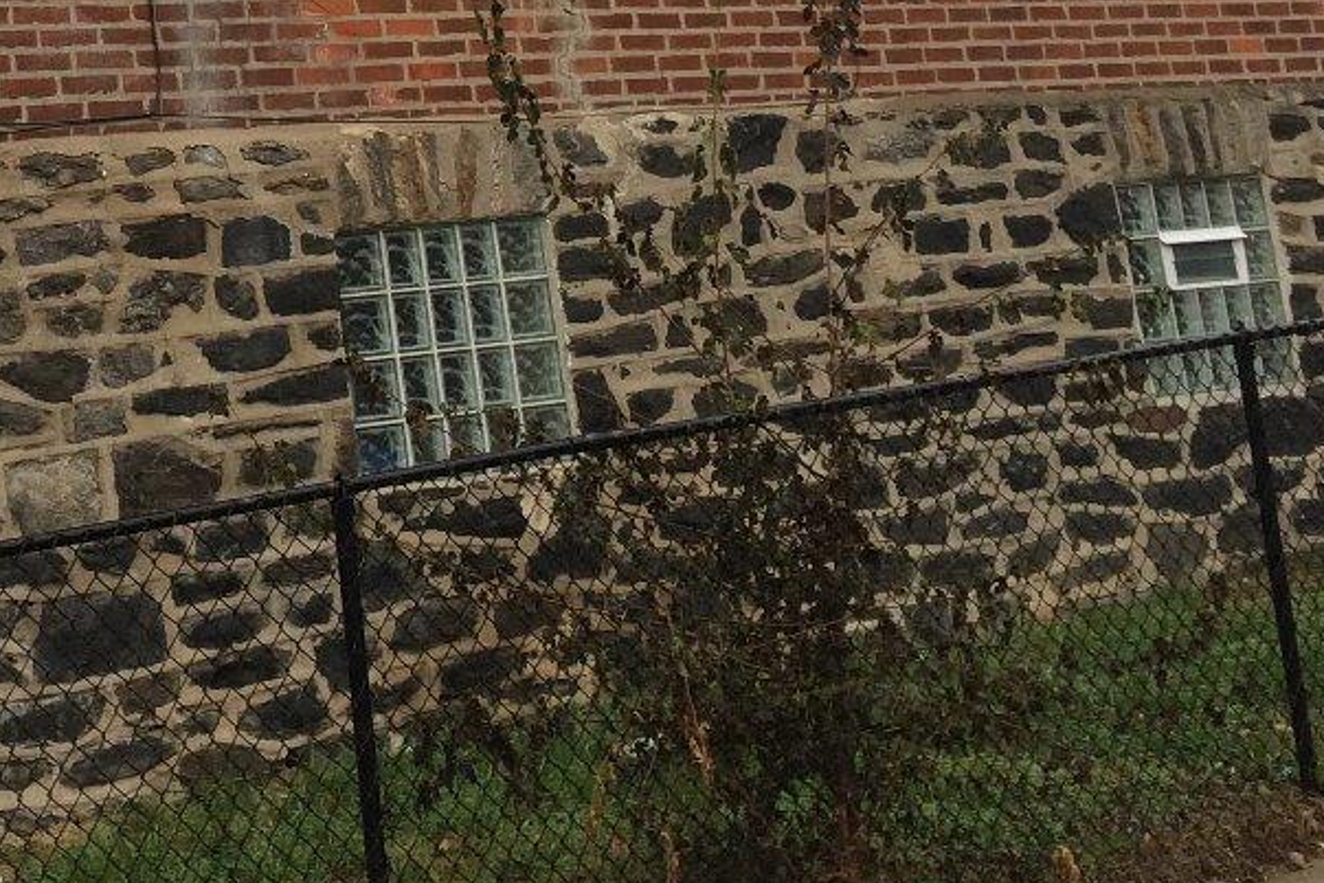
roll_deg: +5.5
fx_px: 2648
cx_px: 31
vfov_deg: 17.9
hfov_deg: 26.7
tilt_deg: +11.8
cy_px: -204
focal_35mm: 72
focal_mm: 4.15
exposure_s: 1/120
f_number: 2.2
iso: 50
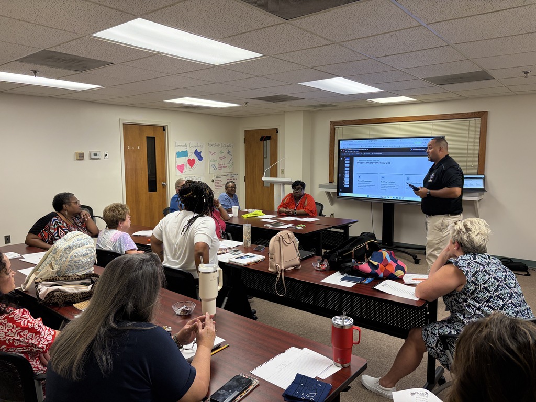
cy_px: 201
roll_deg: +0.2
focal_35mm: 26
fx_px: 403
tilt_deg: -5.8
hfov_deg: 67.3
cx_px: 268
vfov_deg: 53.1
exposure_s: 1/90
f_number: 1.6
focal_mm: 5.96
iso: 125
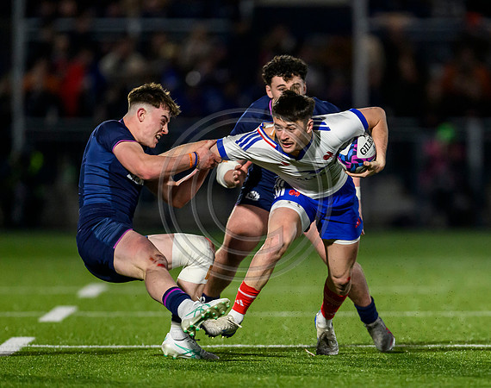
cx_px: 414
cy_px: 259
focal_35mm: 700
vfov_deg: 2.2
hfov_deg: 2.8
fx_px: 10115
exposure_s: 1/1600
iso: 5000
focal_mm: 400
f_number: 3.2
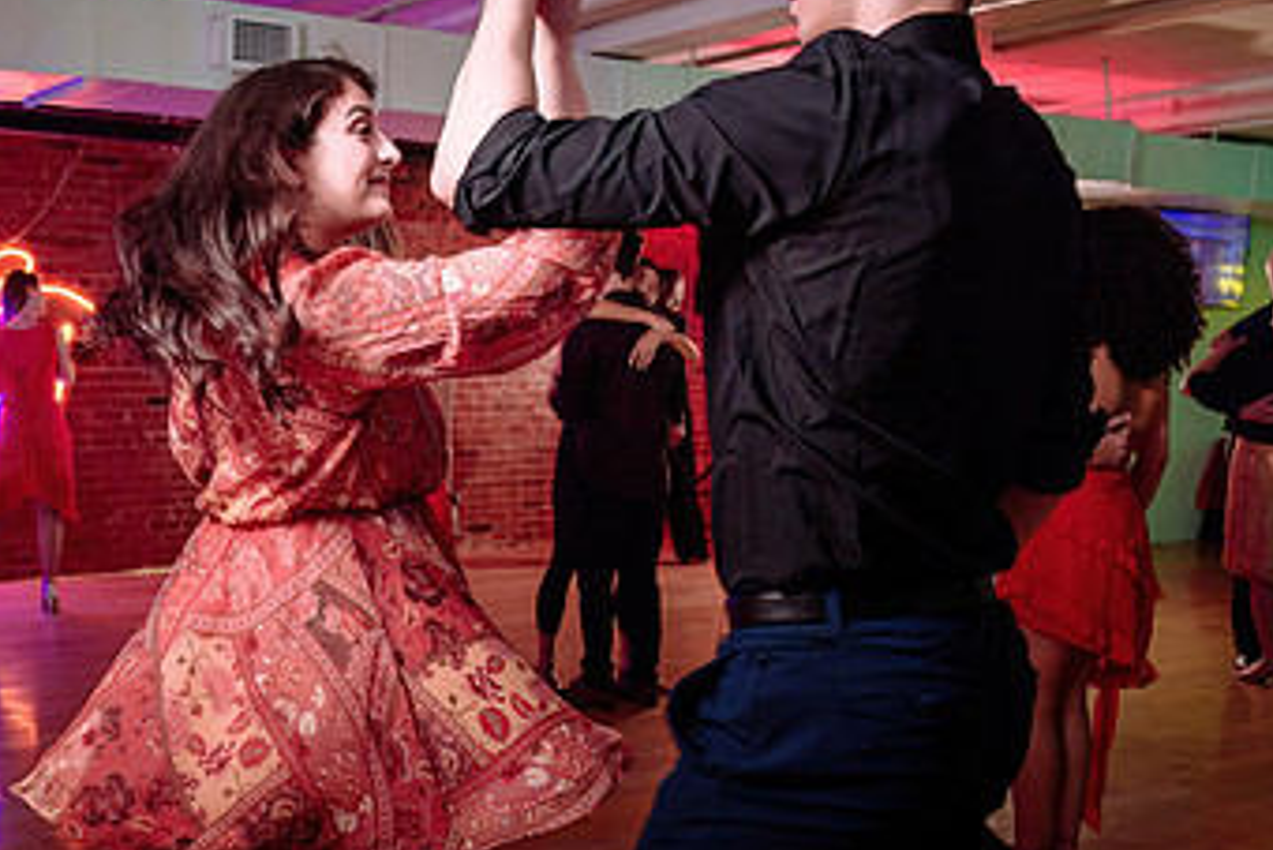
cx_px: 210
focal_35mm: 41
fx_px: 1450
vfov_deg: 32.6
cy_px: 515
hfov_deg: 44.5
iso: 640
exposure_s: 1/100
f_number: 2.8
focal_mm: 24
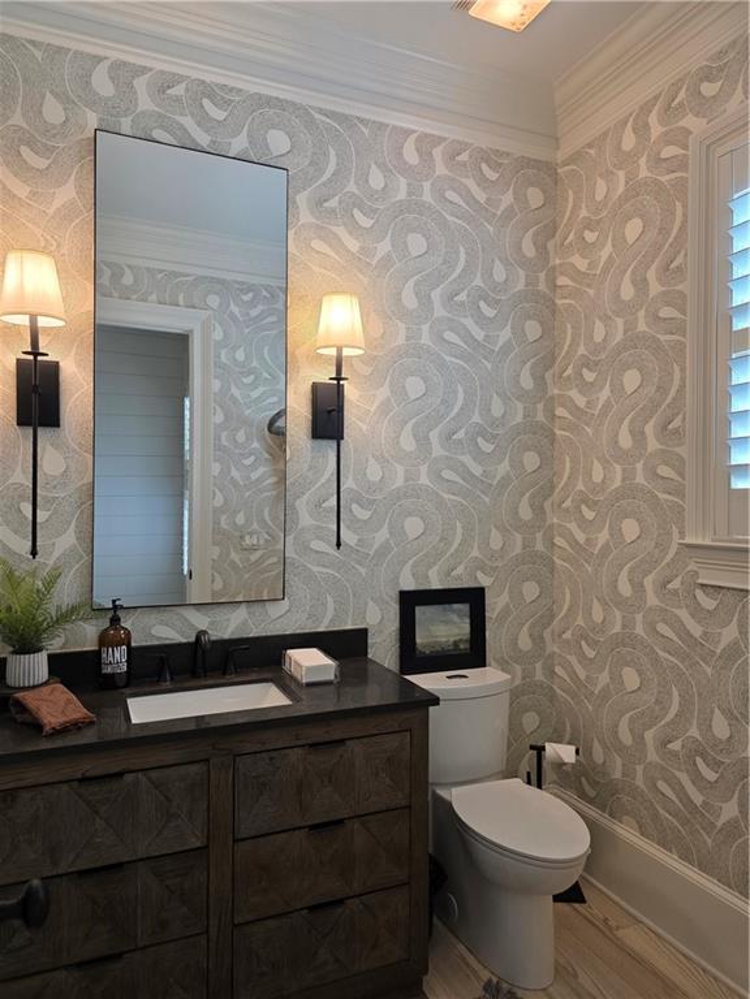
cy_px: 500
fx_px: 664
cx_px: 375
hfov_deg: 58.9
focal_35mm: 23
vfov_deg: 73.9
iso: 160
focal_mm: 6.3
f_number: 1.7
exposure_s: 1/120
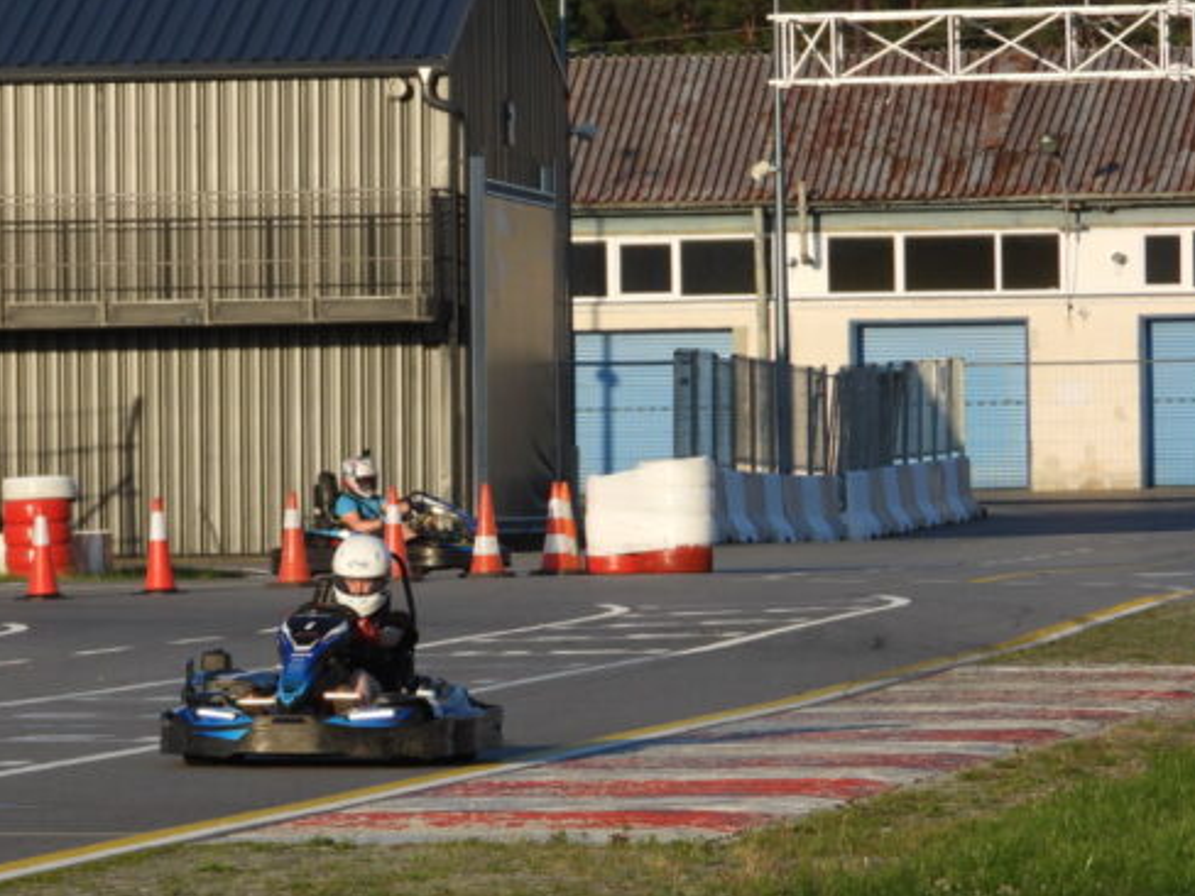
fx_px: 14948
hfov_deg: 4.6
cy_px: 602
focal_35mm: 433
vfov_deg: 3.4
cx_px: 331
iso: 100
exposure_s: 1/640
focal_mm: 49.5
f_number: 4.5
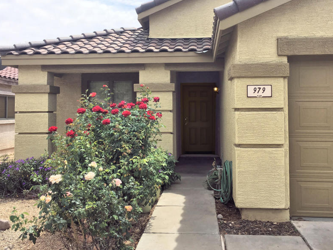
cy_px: 102
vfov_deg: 37.6
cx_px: 169
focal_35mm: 38
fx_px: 366
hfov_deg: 49.0
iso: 25
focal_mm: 4.15
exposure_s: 1/635
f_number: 2.2
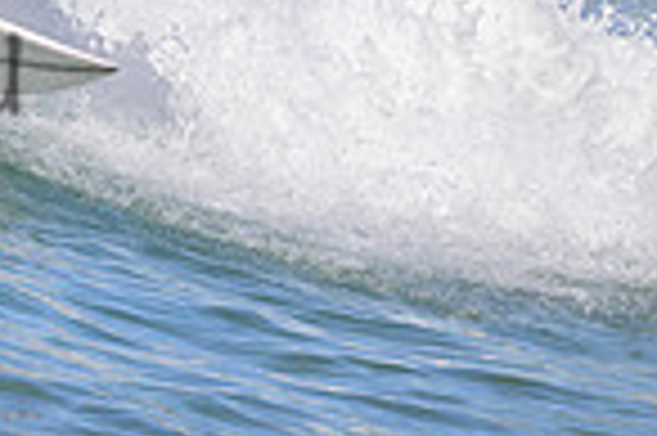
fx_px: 34763
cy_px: 11
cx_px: -454
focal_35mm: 1907
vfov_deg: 0.7
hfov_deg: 1.1
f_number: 10
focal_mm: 480
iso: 900
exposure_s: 1/2000
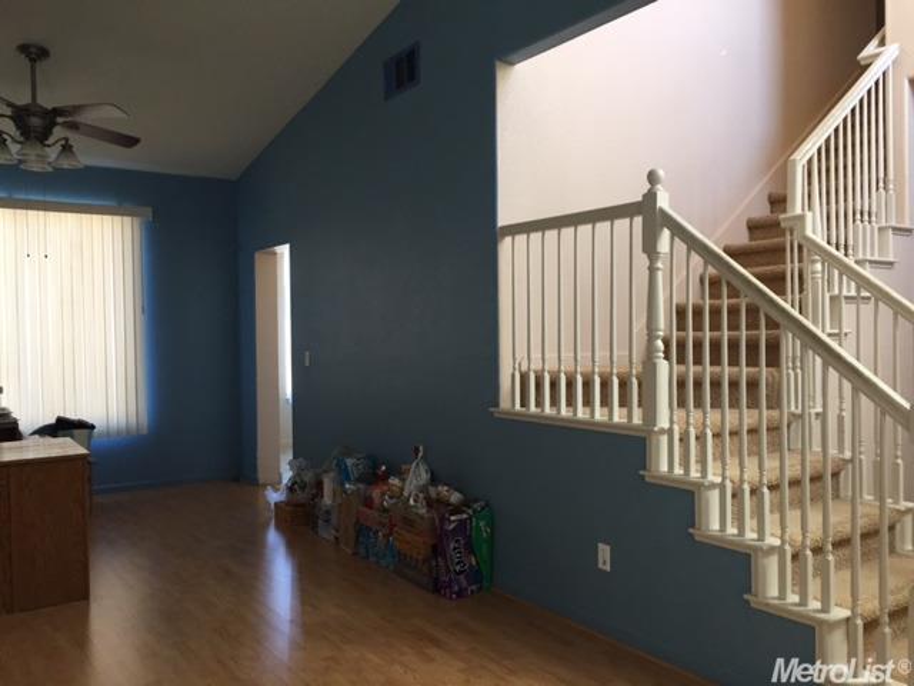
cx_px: 457
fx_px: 766
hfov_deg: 61.7
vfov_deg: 48.2
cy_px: 343
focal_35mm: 29
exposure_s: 1/30
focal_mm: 4.15
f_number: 2.2
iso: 50
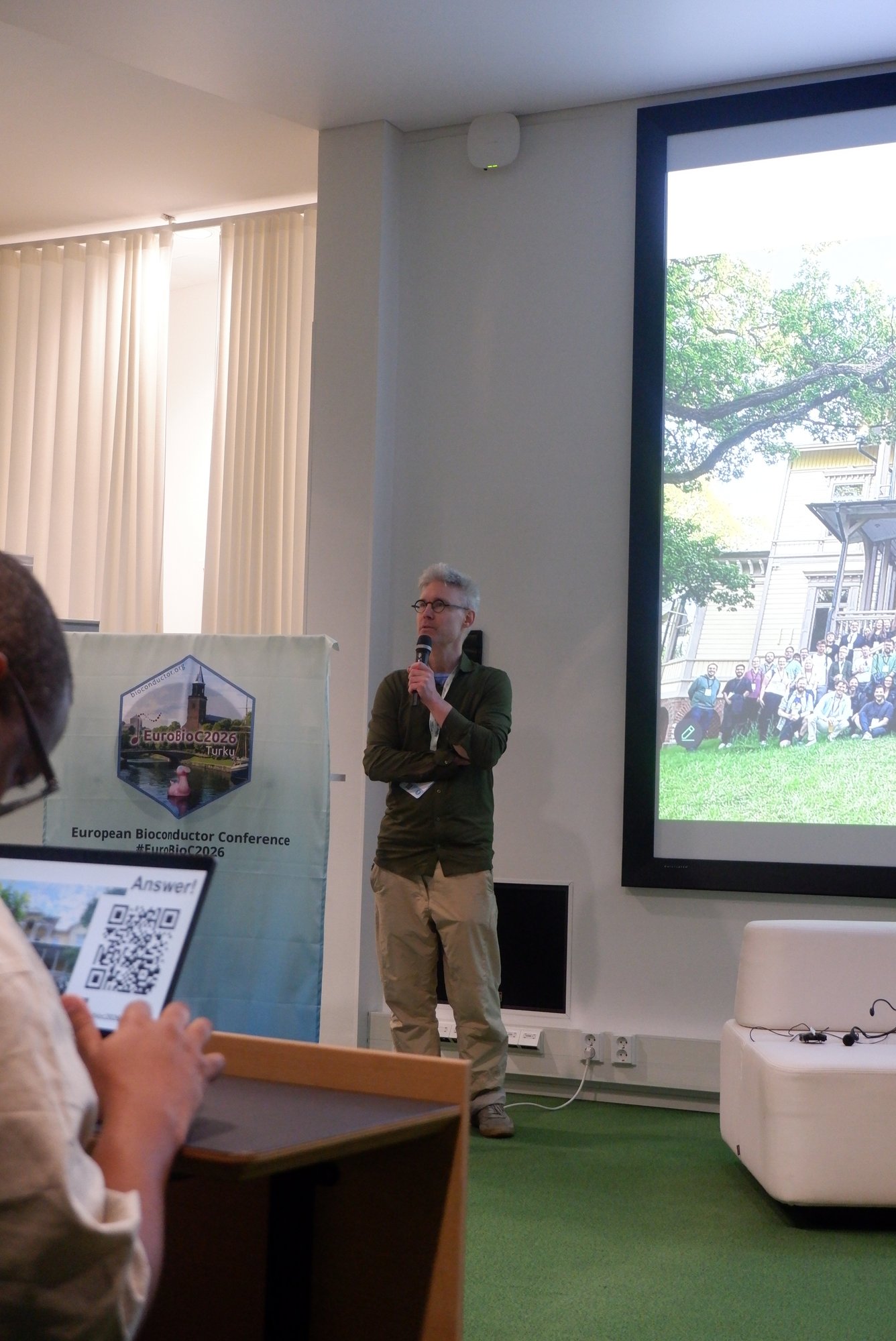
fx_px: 1789
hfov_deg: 28.1
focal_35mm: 48
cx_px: 448
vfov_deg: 41.1
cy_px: 670
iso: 3200
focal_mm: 32.3
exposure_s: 1/100
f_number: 4.9
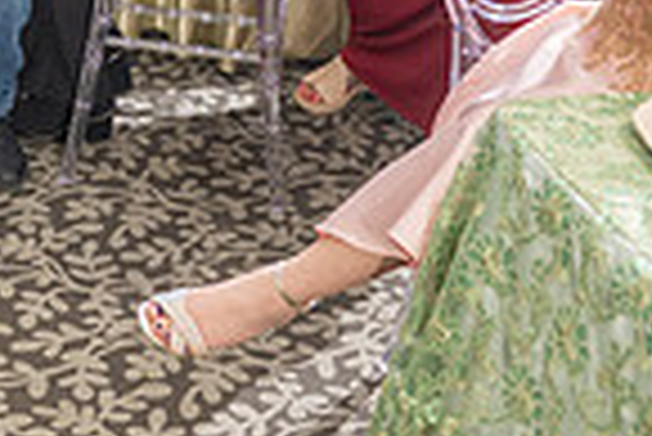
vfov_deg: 12.9
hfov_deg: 20.4
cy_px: -353
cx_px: -40
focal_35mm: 96
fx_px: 1740
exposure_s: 1/160
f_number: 3.5
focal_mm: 24
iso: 500
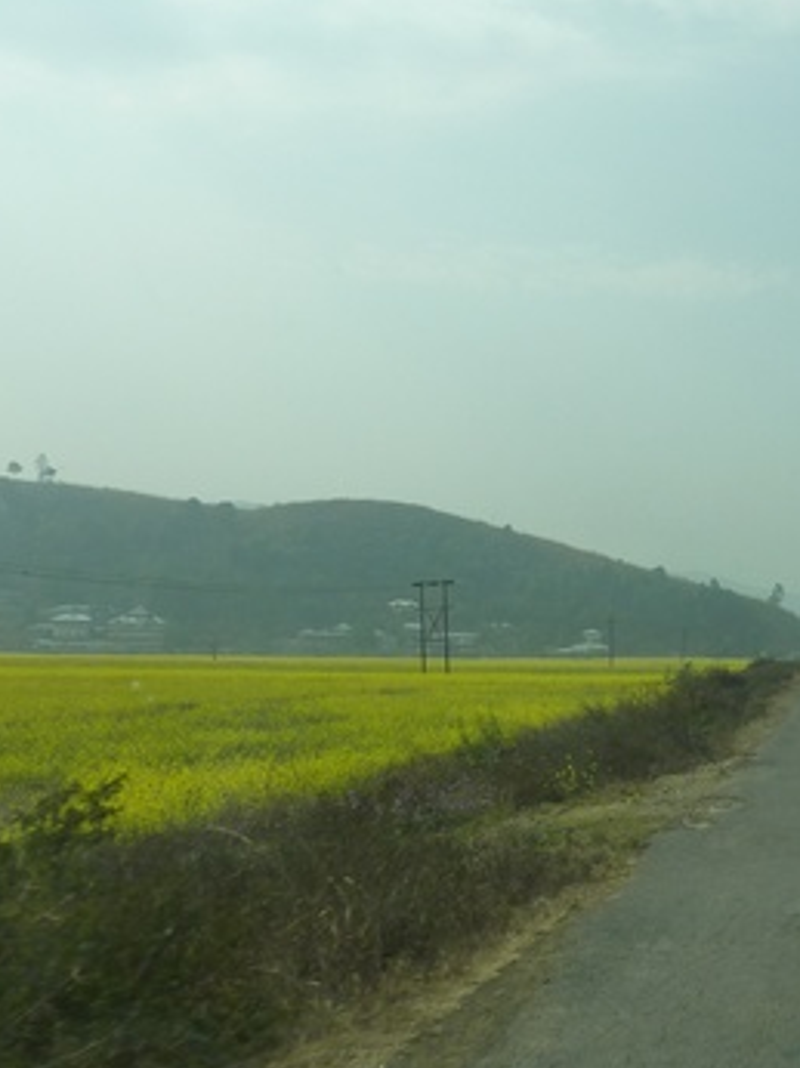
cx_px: 945
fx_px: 1450
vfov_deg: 40.4
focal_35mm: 47
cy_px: 463
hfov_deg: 27.4
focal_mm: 4.1
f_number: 5.6
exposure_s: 1/500
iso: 125
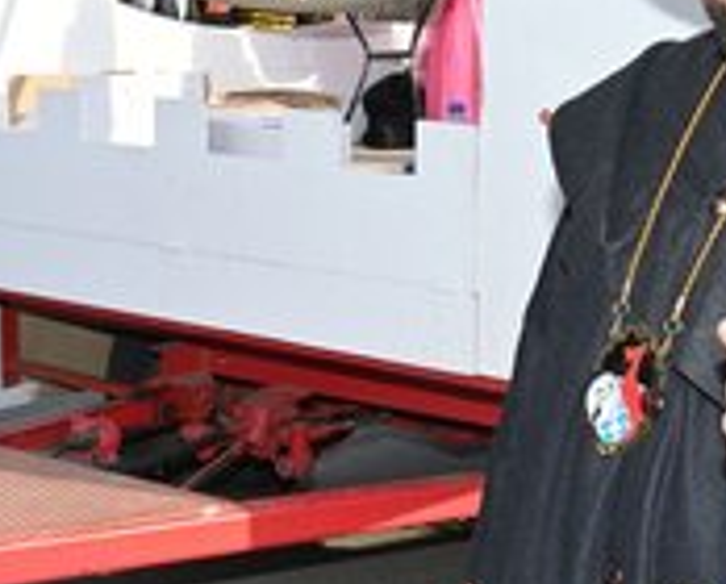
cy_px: 129
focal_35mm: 86
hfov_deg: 21.4
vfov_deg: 17.8
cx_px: 726
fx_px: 1852
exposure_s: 1/200
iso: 1000
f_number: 22
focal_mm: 40
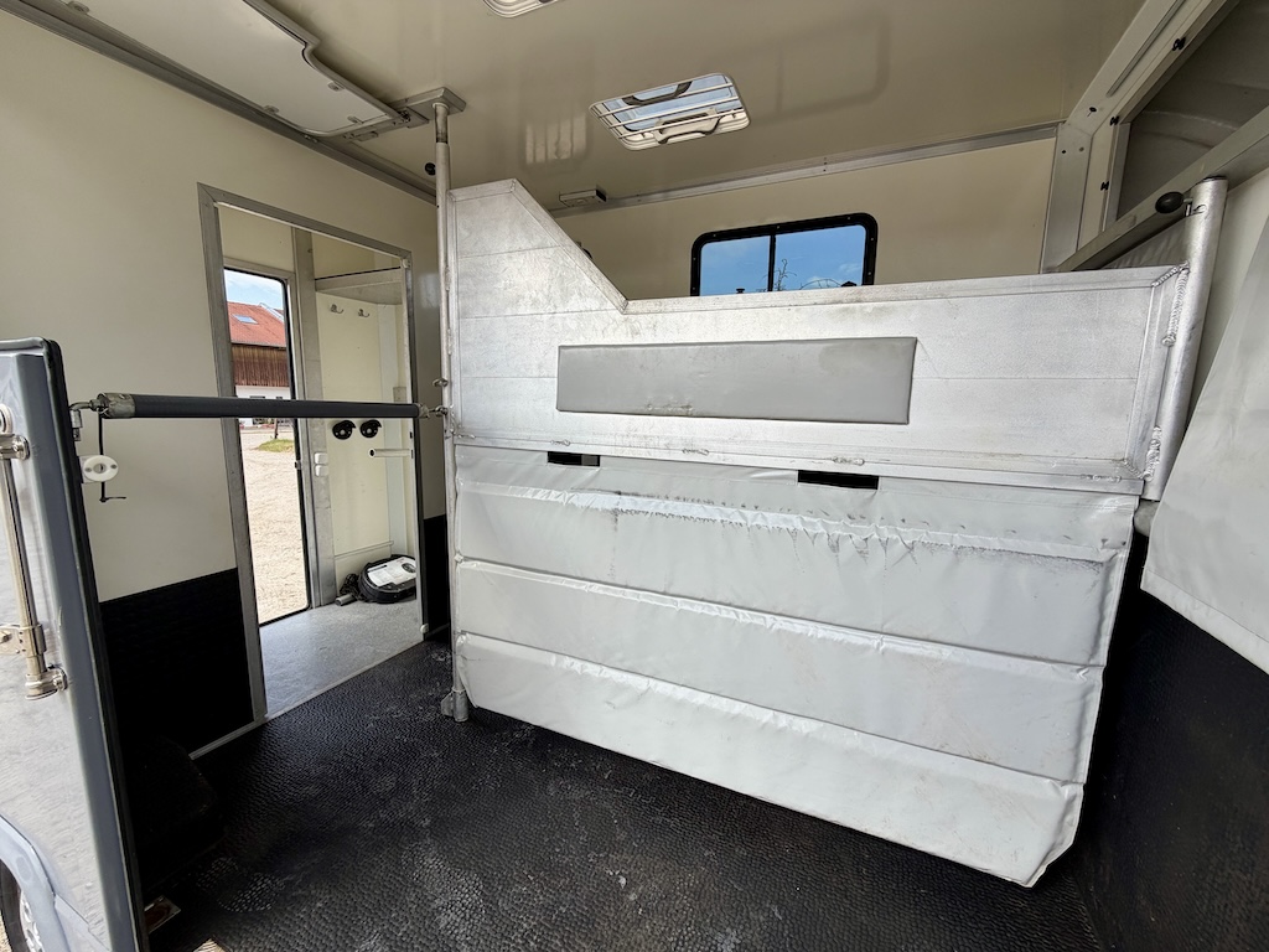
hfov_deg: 102.1
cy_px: 476
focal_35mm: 14
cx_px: 634
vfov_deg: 85.7
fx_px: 513
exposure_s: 1/569
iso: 40
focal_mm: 2.22
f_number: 2.2
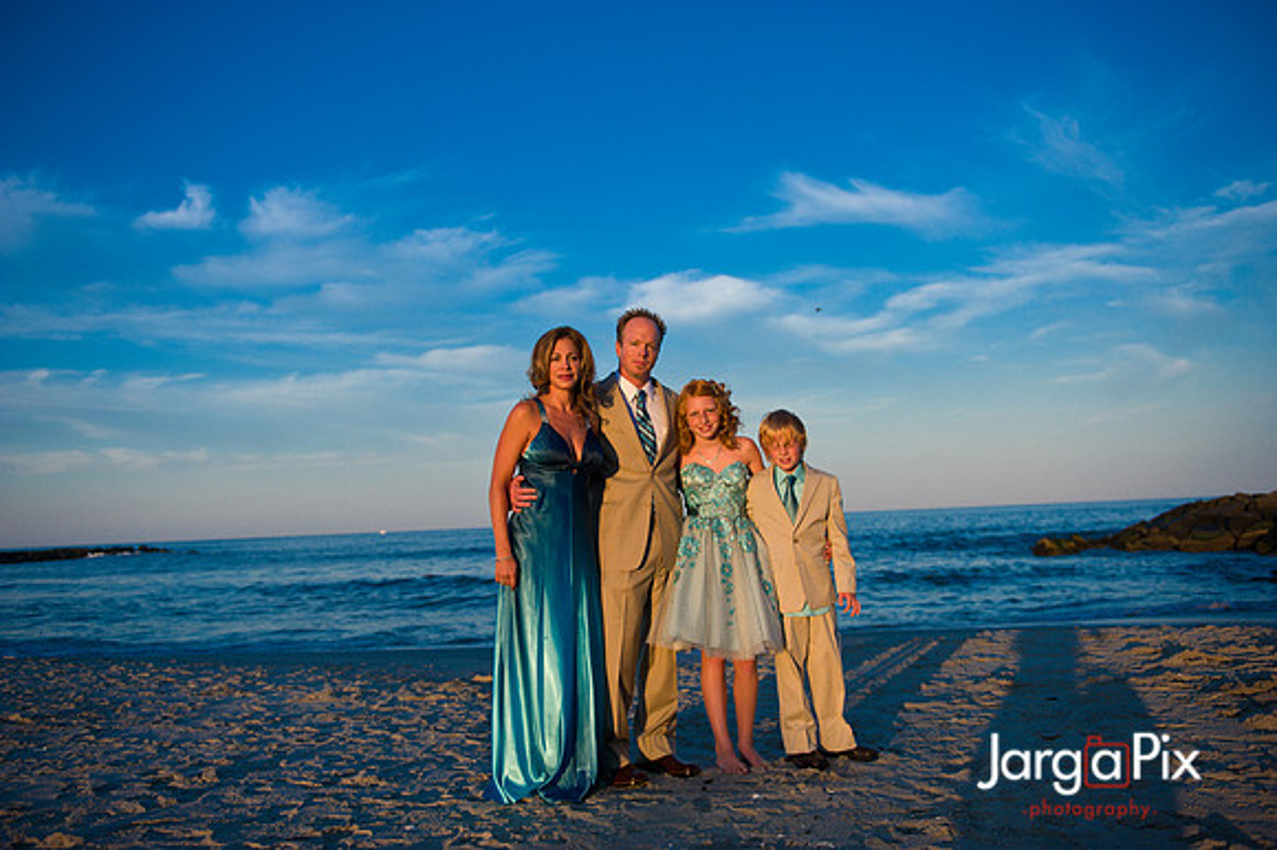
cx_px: 638
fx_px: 1099
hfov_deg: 60.3
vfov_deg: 42.3
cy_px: 425
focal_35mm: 31
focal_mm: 31
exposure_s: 1/2000
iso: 200
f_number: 3.2
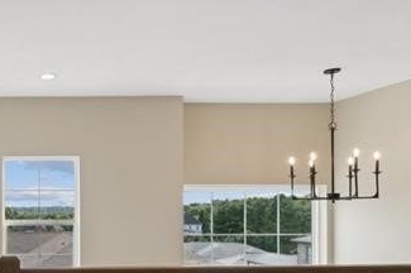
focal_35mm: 32
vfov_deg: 39.9
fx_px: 365
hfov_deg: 46.9
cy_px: 203
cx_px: -16
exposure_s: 1/8
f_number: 11
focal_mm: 13
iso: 50
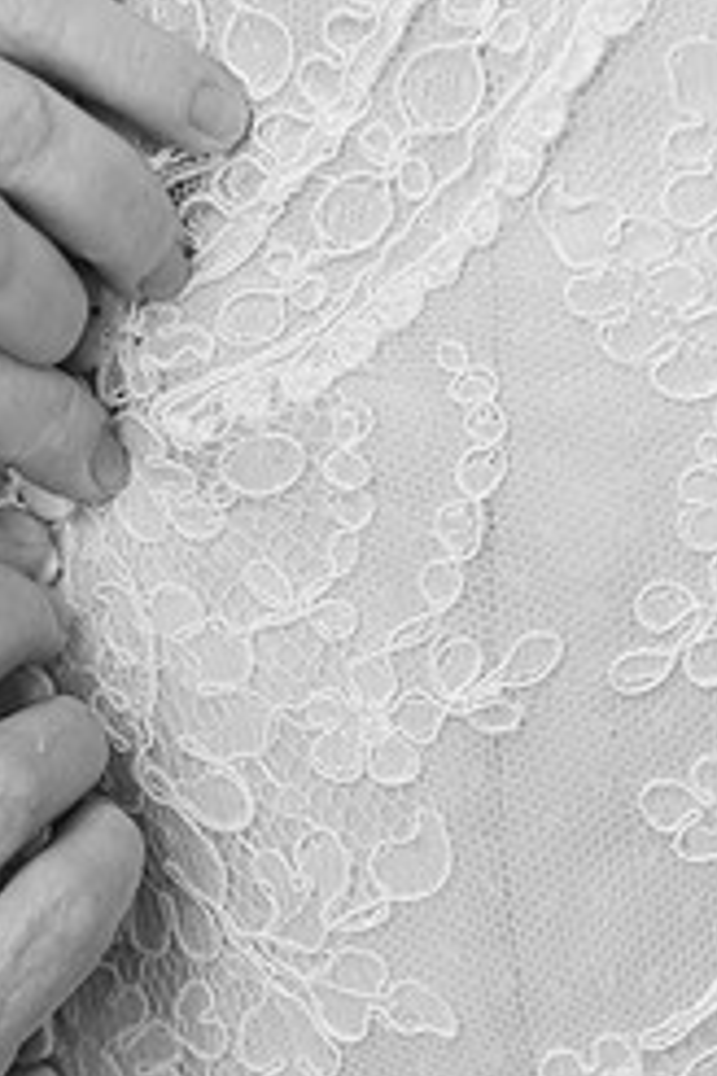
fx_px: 3824
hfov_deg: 10.7
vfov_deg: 15.9
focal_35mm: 128
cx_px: 195
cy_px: 831
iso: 1600
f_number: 4.5
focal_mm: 70
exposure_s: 1/60
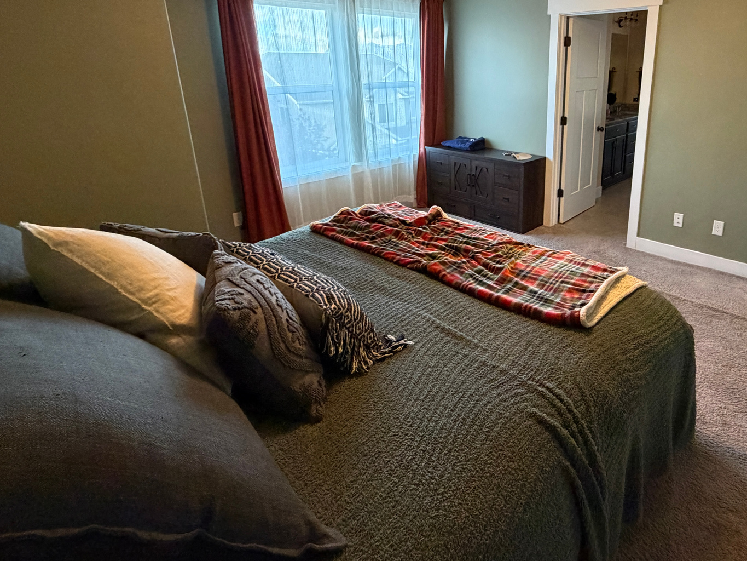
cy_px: 202
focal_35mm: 21
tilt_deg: -16.6
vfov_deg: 62.3
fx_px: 453
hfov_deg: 77.0
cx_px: 485
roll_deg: +0.1
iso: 500
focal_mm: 2.22
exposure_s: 1/60
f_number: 2.2
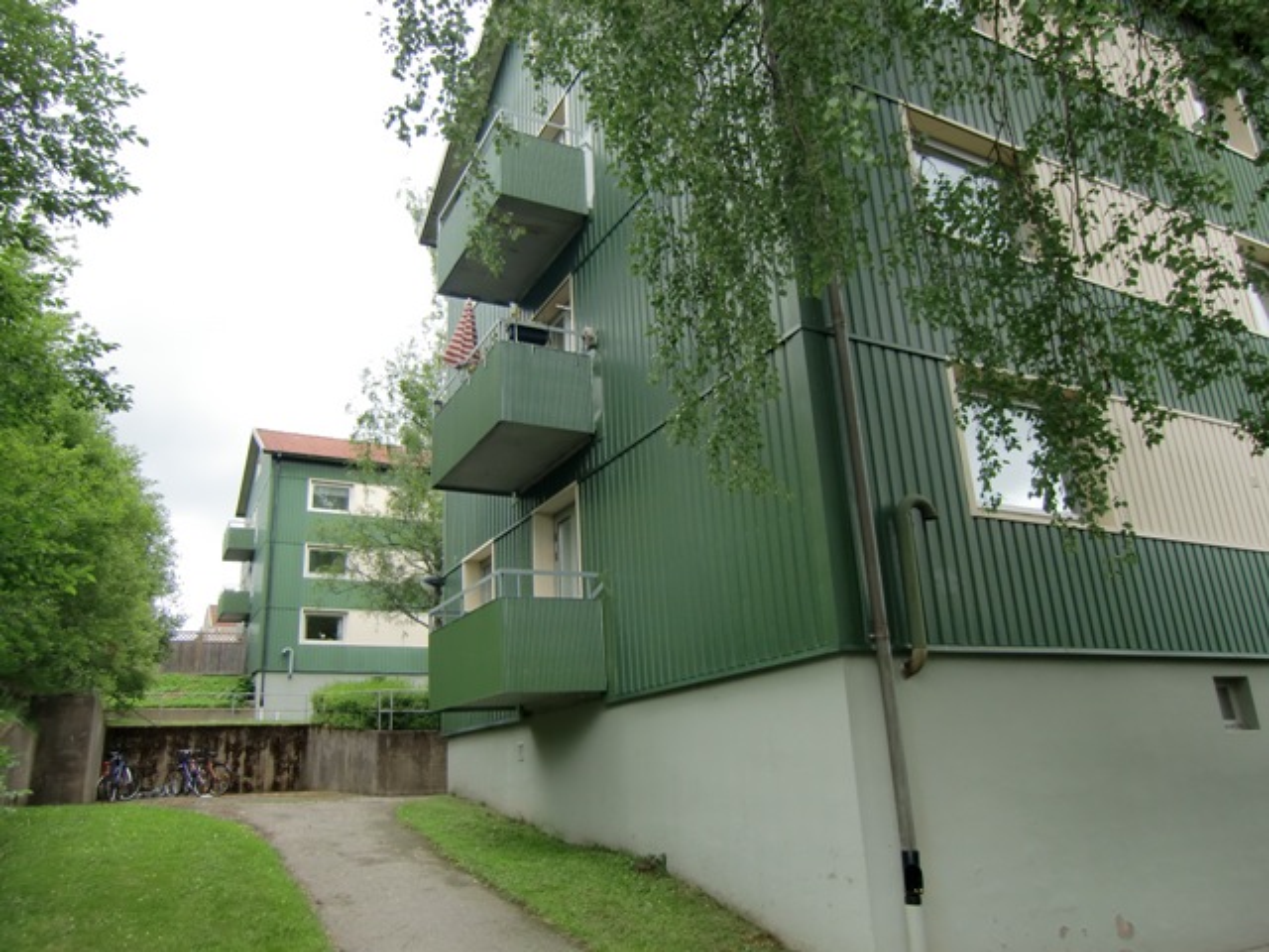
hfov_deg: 71.6
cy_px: 476
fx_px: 880
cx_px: 634
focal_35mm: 24
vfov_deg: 56.8
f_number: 3.2
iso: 64
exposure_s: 1/160
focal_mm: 4.3
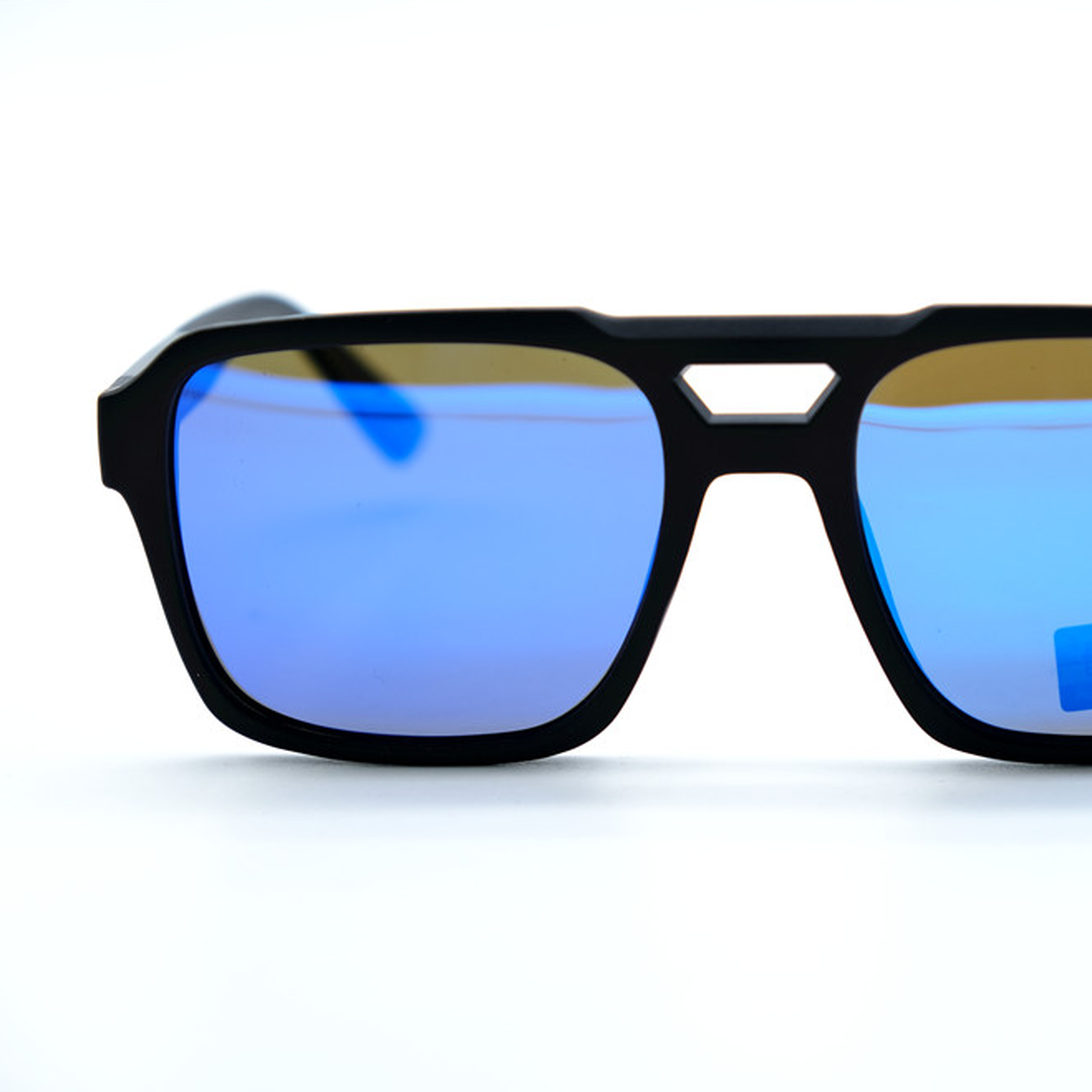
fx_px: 3819
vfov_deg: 16.3
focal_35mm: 107
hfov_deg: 16.2
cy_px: 544
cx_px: 772
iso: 160
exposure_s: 1/125
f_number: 5
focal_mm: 55
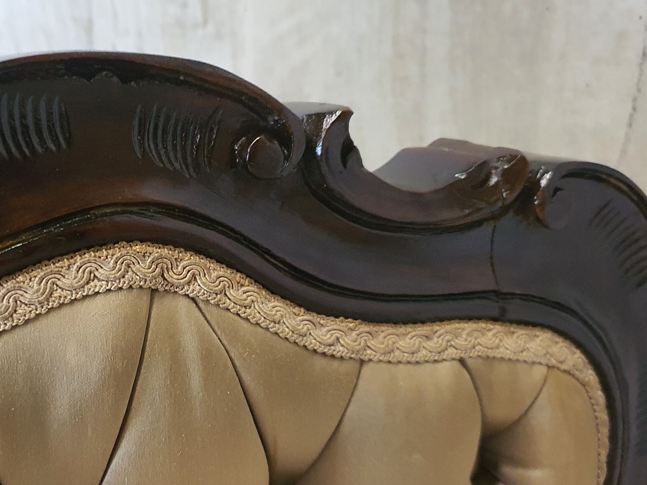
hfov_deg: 39.4
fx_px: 879
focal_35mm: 47
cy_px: 311
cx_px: 166
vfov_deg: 30.7
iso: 400
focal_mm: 4.3
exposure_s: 1/50
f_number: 1.5
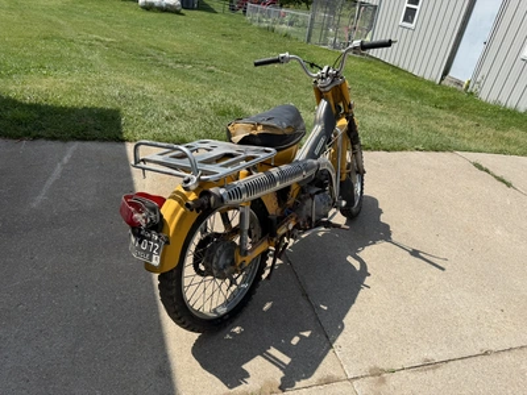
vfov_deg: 56.8
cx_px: 264
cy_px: 198
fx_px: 365
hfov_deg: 71.6
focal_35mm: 24
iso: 80
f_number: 1.78
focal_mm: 6.76
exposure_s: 1/4405
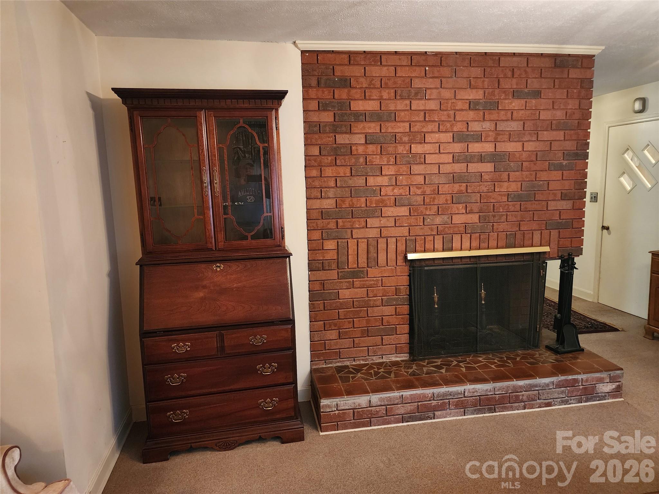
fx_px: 438
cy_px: 247
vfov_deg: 58.9
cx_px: 330
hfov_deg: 73.9
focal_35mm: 23
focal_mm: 6.4
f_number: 1.8
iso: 640
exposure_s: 1/30
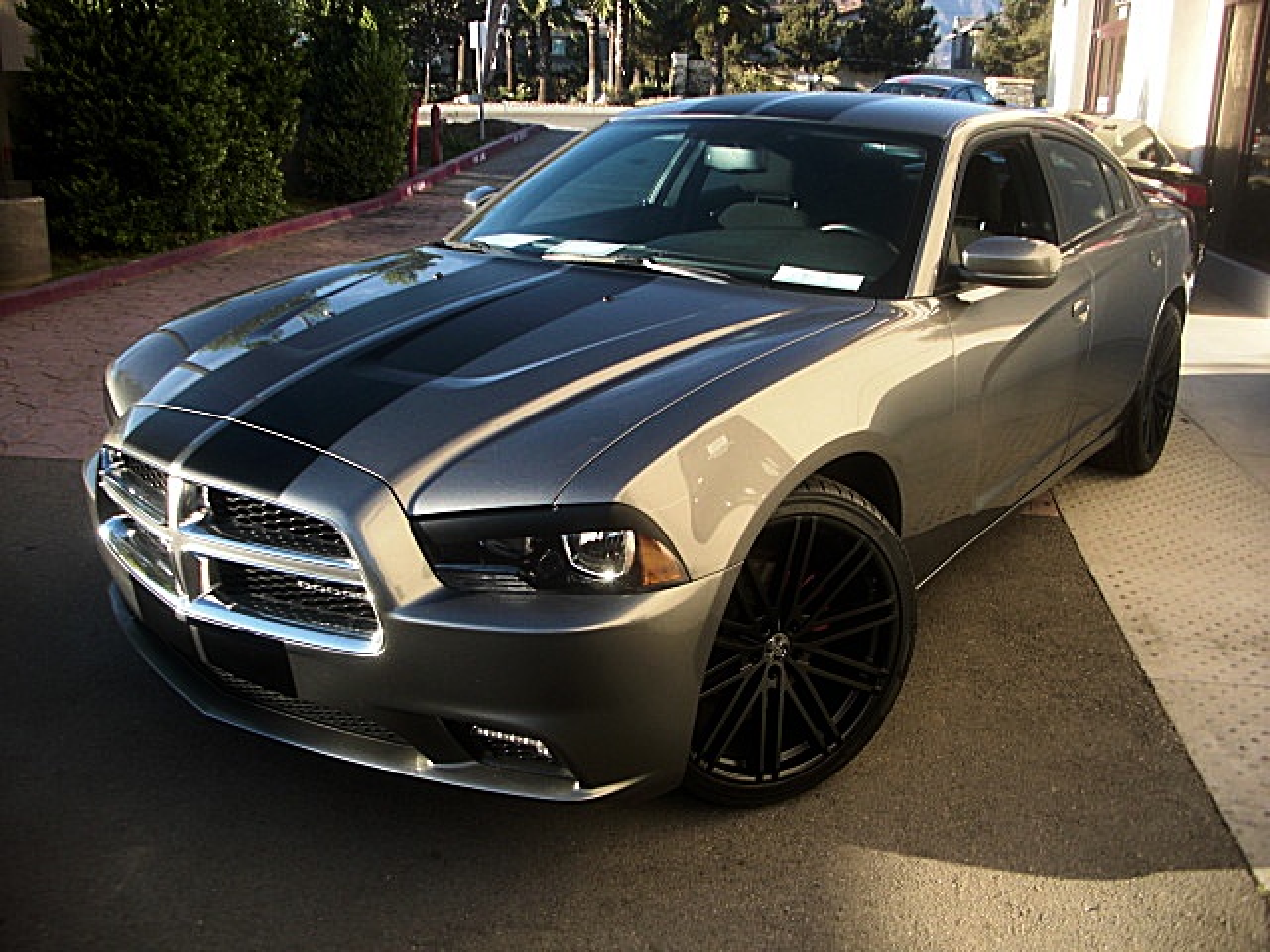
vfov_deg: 39.7
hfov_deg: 51.4
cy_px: 476
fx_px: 1321
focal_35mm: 36
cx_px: 635
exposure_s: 1/200
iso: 50
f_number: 2.8
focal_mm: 6.3
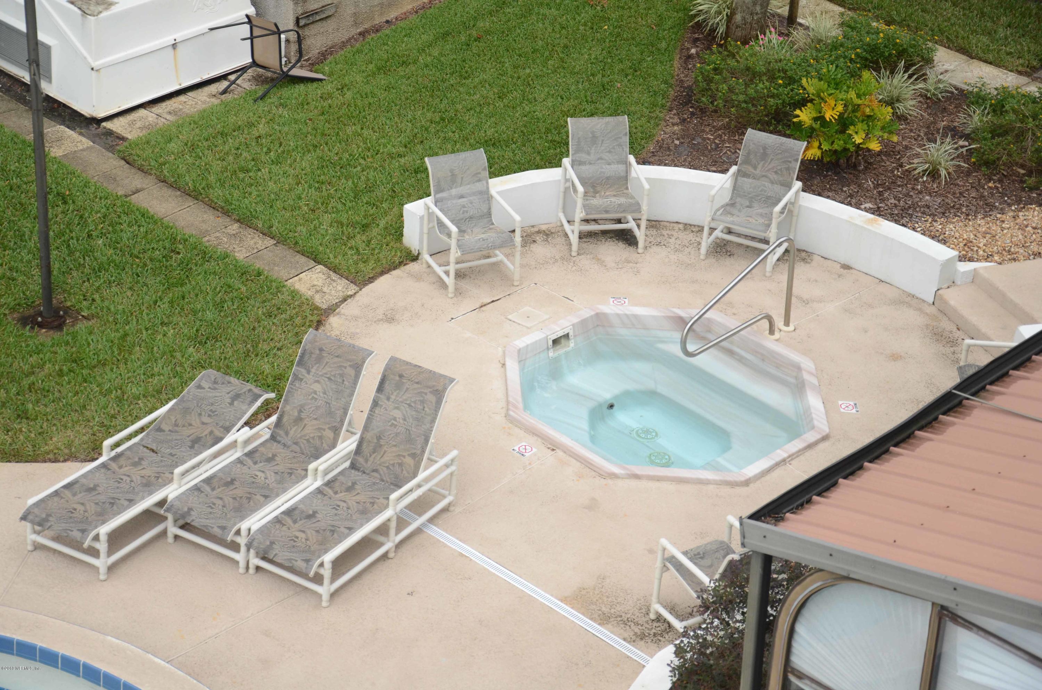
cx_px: 521
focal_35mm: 87
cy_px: 345
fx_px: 2513
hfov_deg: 23.4
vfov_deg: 15.6
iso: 640
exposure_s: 1/640
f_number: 5
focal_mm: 58
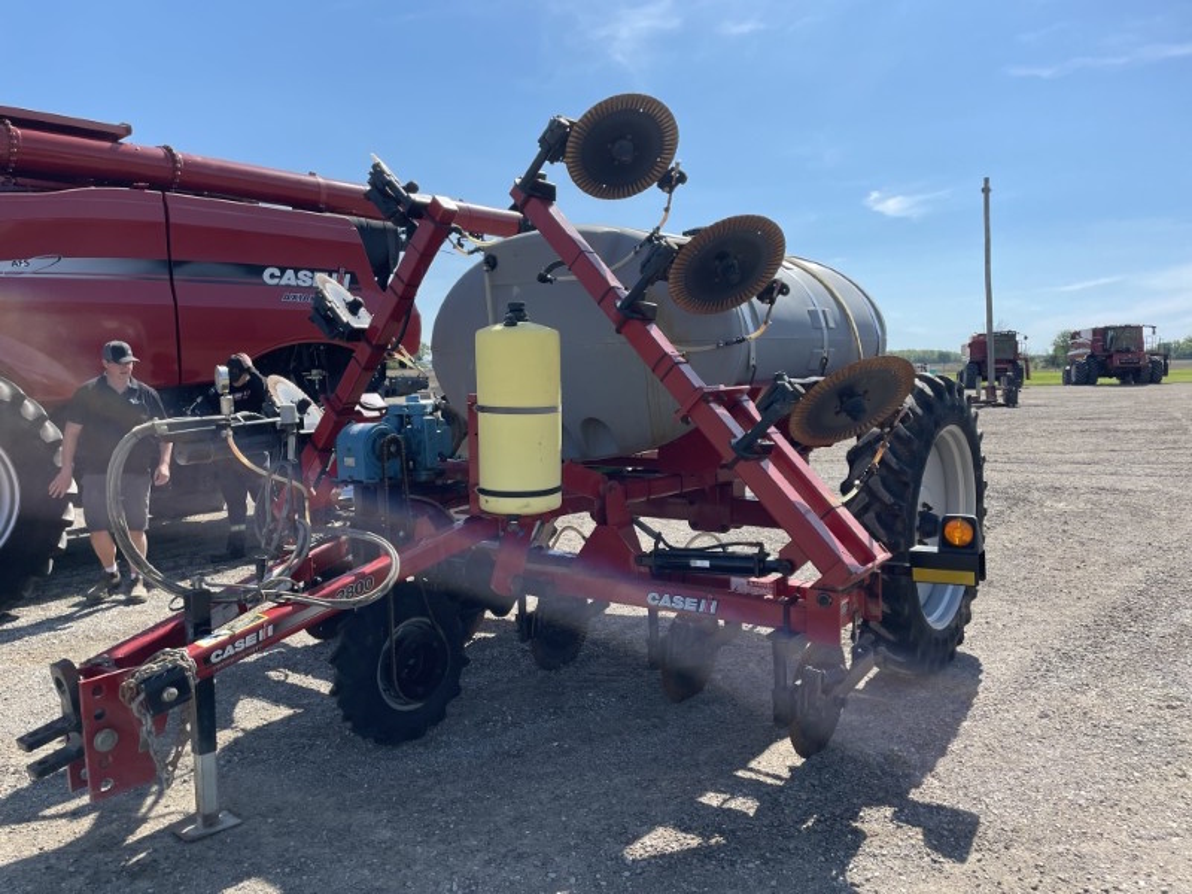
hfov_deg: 67.3
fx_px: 895
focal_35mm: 26
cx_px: 596
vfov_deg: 53.1
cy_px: 447
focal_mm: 4.2
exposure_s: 1/3401
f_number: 1.6
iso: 32
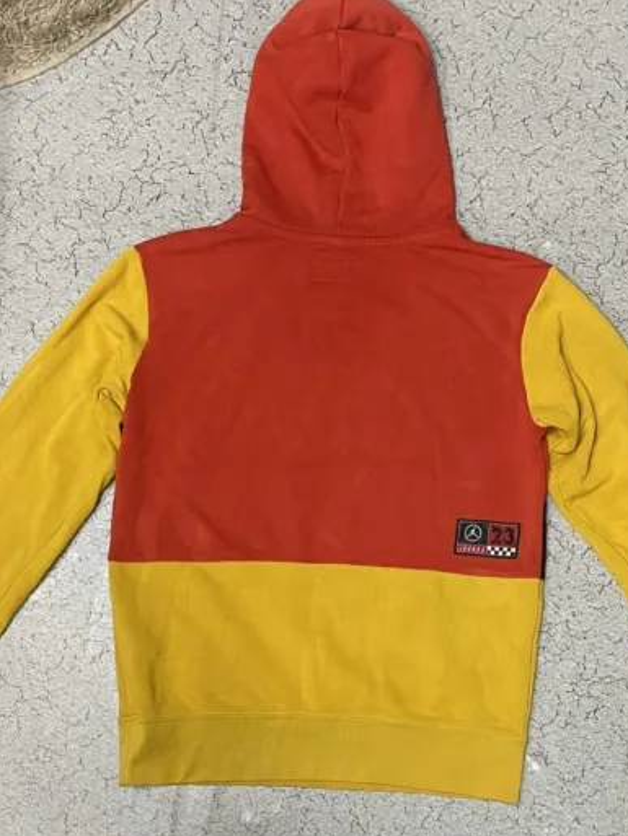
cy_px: 407
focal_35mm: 27
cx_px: 325
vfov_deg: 65.3
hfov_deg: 51.4
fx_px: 653
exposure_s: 1/50
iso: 200
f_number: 1.6
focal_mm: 4.2
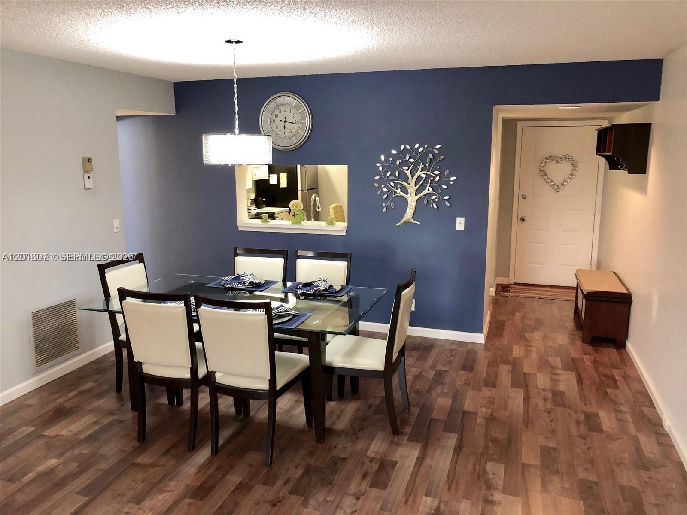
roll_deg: +0.3
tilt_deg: -11.4
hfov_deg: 63.4
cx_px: 344
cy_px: 258
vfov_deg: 49.7
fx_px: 556
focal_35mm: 28
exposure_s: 1/15
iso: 100
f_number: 1.8
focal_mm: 4
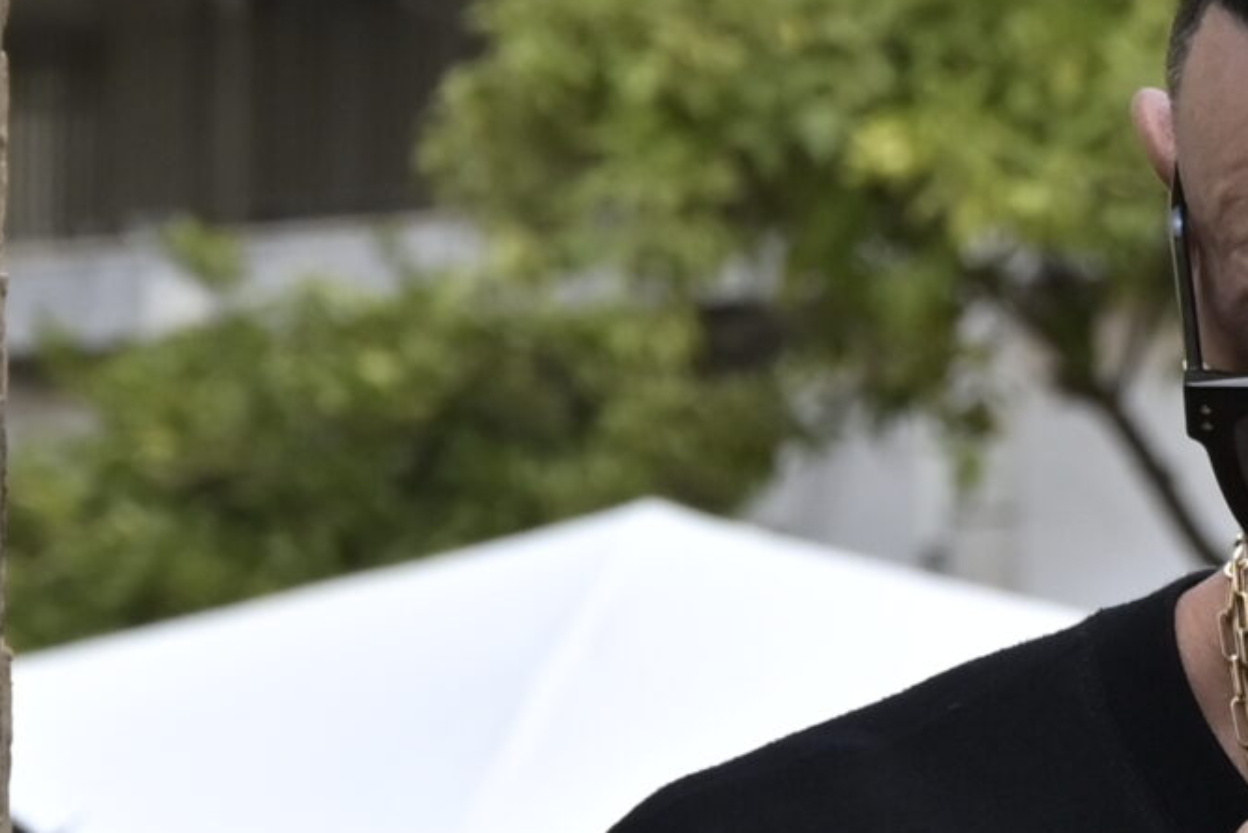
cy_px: 776
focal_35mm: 429
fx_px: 14878
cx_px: 1625
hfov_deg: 4.8
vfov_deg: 3.2
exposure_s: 1/640
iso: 500
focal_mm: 75
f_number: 8
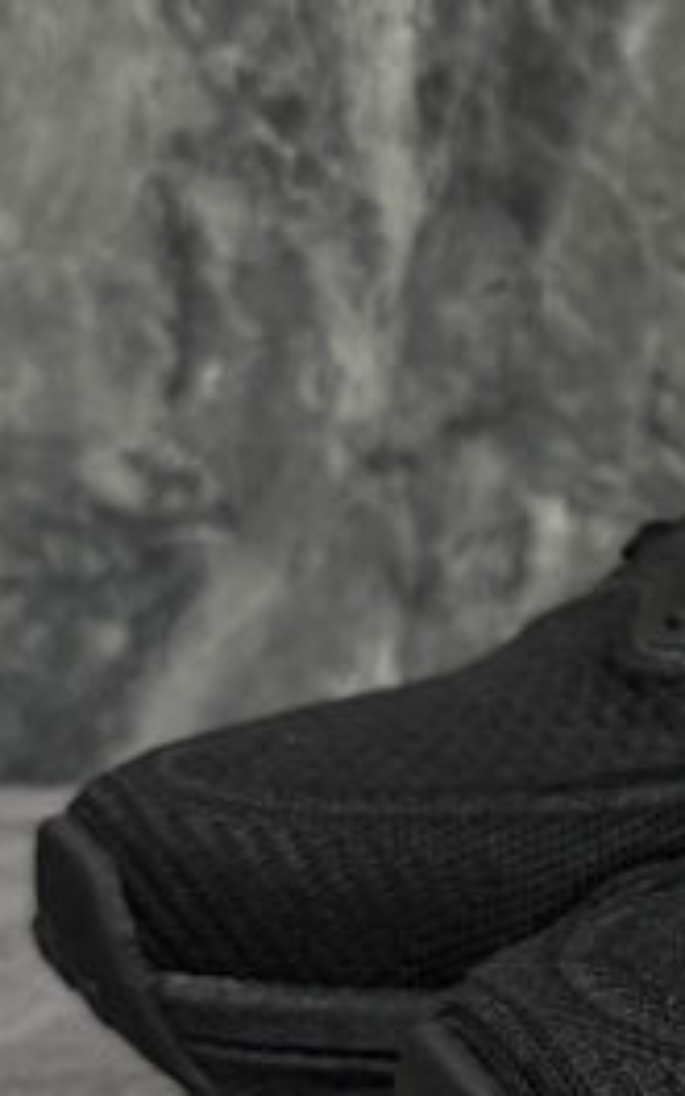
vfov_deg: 26.6
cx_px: 1241
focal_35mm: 77
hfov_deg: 14.8
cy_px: 764
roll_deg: -1.9
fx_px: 2300
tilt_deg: -18.3
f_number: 1.78
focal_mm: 6.76
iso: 640
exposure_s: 1/60
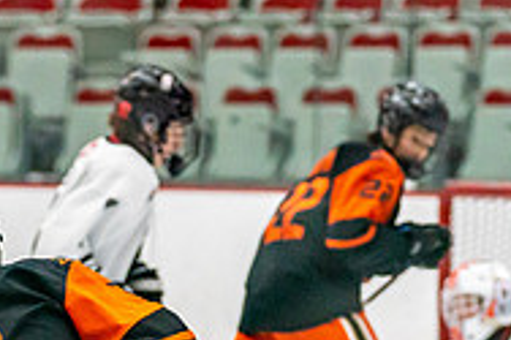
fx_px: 5531
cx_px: 124
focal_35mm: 390
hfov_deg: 5.3
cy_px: 559
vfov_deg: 3.5
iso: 3200
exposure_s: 1/1250
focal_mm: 114
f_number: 2.8
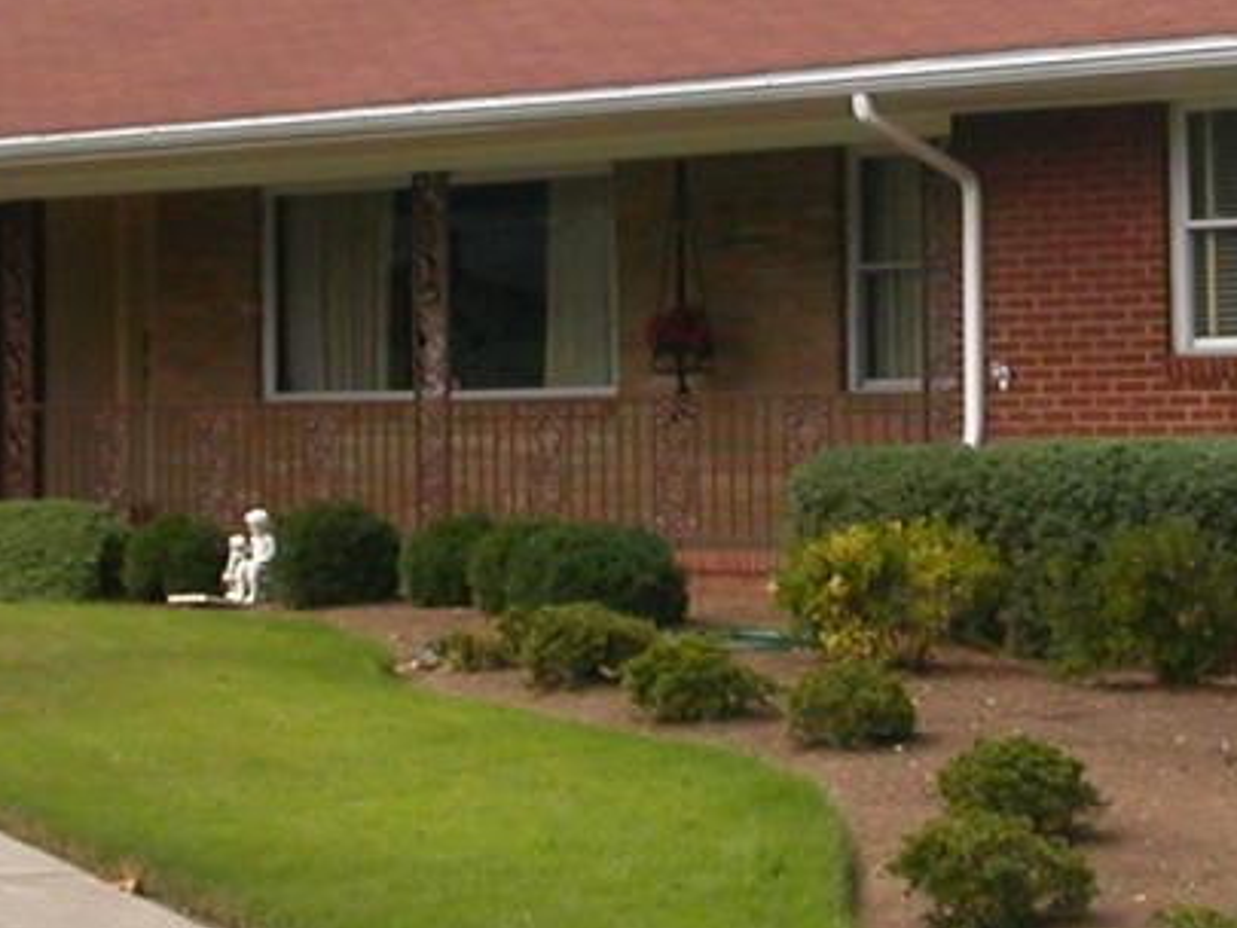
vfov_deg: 12.6
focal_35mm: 117
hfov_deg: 16.8
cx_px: 803
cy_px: 269
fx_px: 4182
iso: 100
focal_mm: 5.6
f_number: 4.5
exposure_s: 1/476
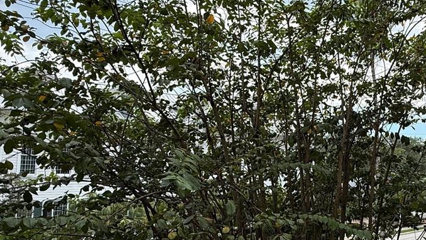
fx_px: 407
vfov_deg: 32.7
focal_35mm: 36
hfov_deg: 51.8
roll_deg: +0.9
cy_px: 141
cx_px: 342
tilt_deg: +5.4
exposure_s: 1/914
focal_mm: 2.22
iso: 50
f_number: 2.2
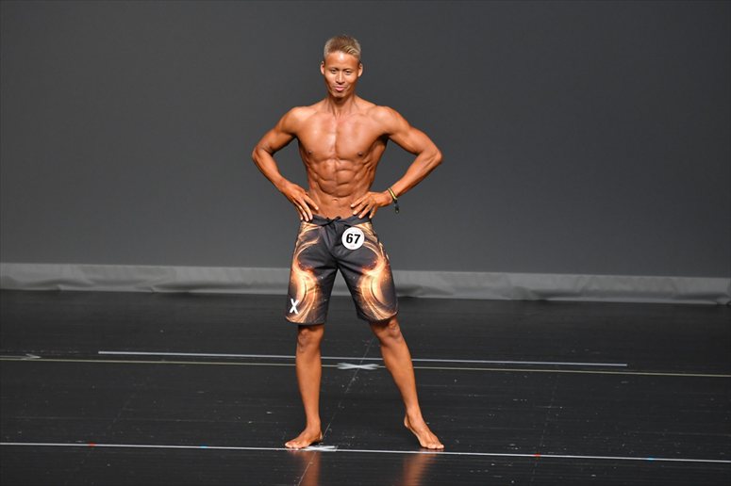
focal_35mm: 315
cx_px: 366
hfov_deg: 6.5
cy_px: 243
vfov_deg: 4.4
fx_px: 6393
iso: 2500
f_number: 5.6
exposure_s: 1/400
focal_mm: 210
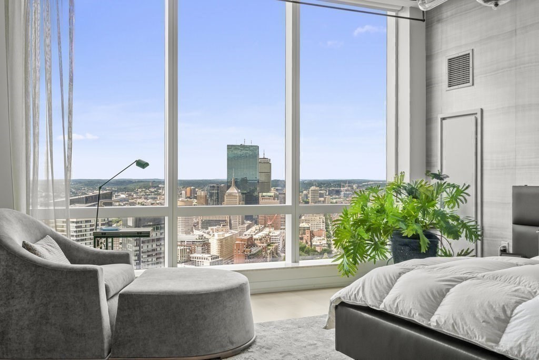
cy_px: 180
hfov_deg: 54.4
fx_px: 524
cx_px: 270
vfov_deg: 37.9
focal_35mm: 35
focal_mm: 35
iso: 800
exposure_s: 1/125
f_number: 8
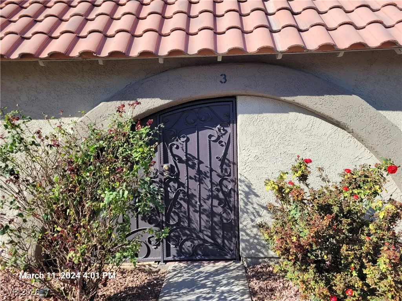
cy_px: 150
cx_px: 201
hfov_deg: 67.3
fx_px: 302
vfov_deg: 53.1
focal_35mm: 26
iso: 40
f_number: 1.8
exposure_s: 1/1276
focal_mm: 5.4
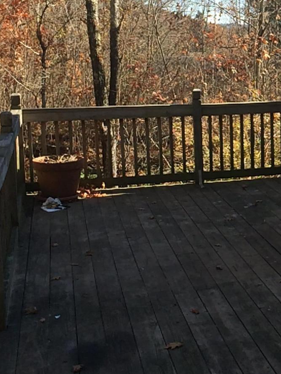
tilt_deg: -8.4
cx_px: 302
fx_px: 704
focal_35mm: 65
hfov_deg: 21.5
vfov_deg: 29.6
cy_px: 128
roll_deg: +0.2
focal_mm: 4.15
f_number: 2.2
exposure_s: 1/573
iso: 32
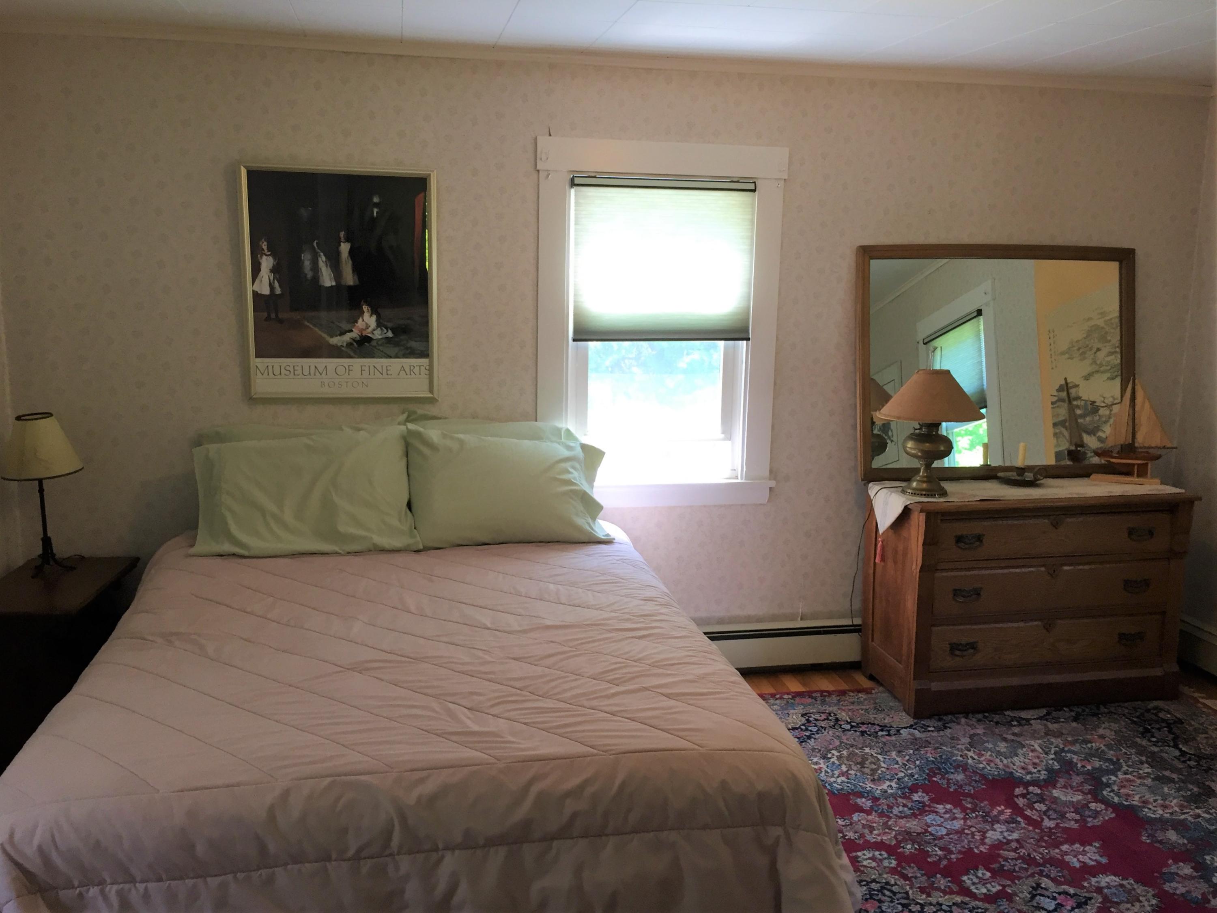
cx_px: 608
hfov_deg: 61.7
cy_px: 456
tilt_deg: -8.5
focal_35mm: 29
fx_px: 1019
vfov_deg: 48.2
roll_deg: -1.6
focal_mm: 4.15
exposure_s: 1/30
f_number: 2.2
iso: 32
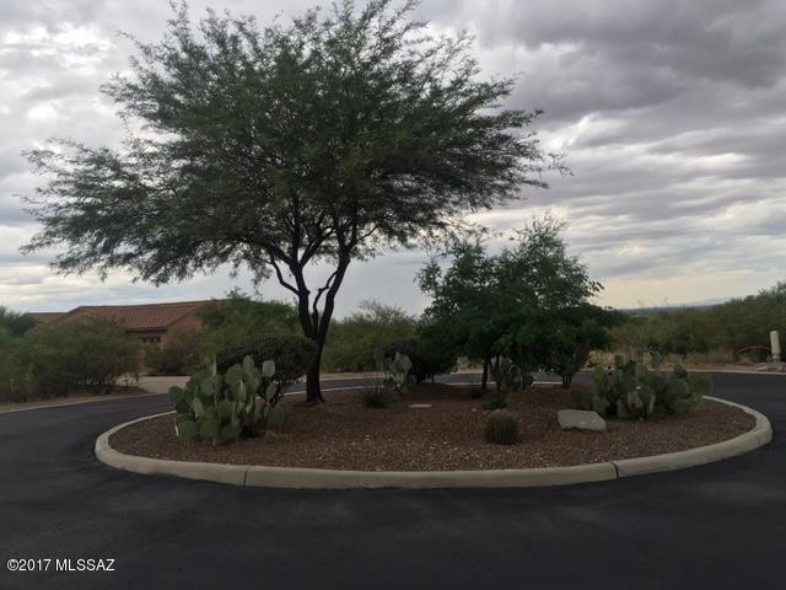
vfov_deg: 48.2
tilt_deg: +1.9
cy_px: 295
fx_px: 658
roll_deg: +3.1
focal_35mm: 29
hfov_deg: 61.7
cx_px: 393
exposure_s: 1/610
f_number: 2.2
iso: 25
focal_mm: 4.15
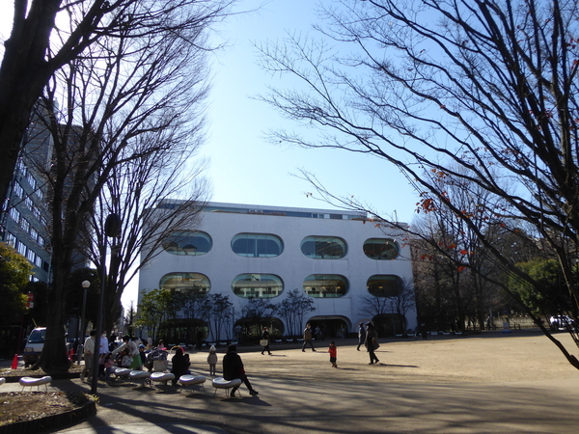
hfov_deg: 71.6
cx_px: 290
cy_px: 217
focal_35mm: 24
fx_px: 401
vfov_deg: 56.8
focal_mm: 4.3
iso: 100
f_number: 3.3
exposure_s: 1/800
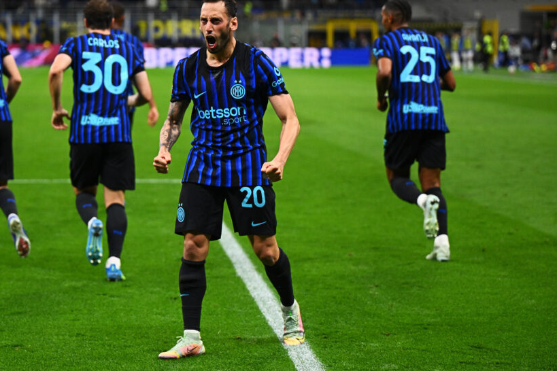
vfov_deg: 11.4
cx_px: 222
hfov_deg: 17.0
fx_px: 1857
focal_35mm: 120
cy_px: 143
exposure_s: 1/1600
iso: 1600
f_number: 2.8
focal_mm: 96
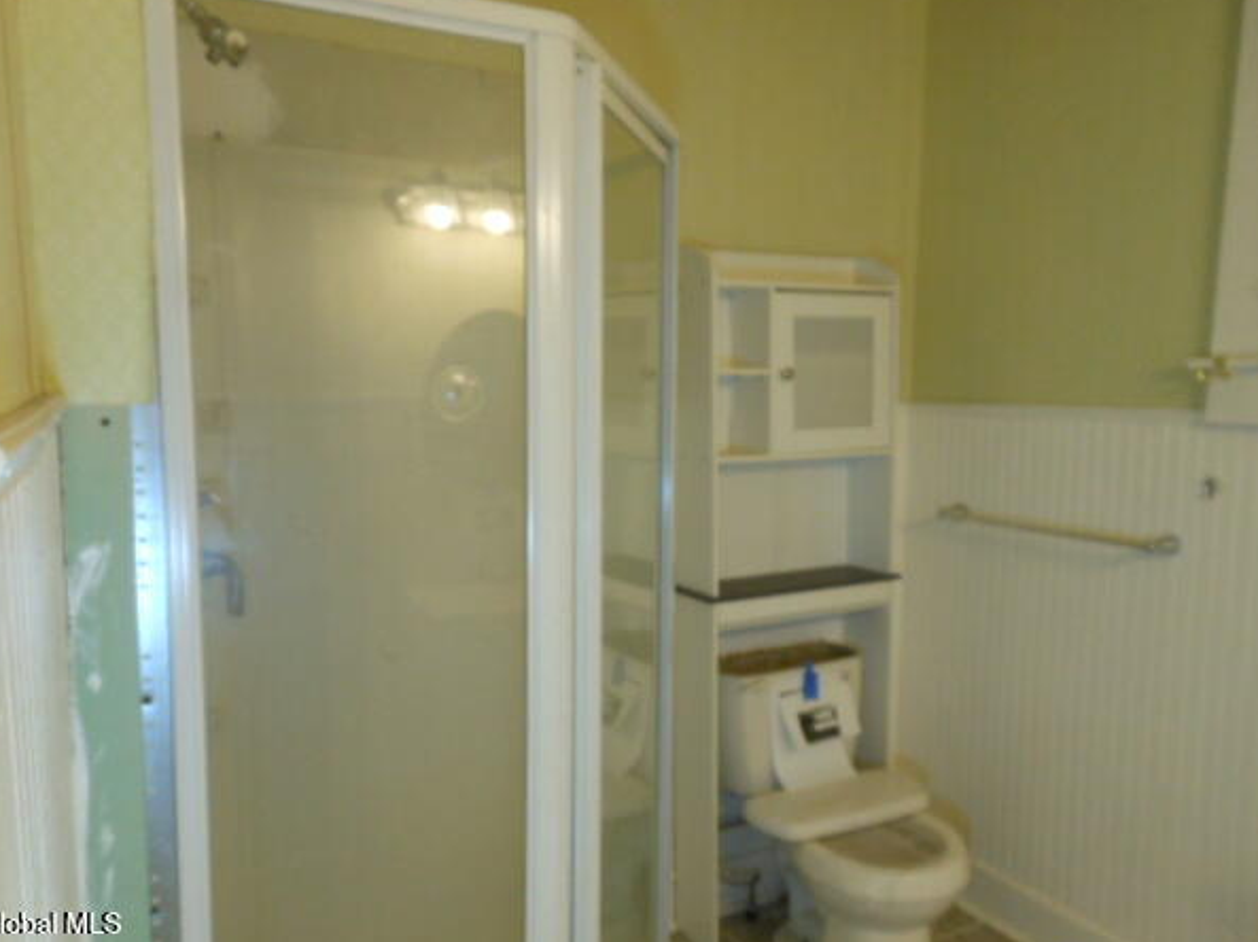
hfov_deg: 65.3
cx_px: 645
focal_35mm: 27
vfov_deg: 51.3
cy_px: 460
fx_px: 981
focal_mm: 4.5
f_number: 3.2
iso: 320
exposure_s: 1/30
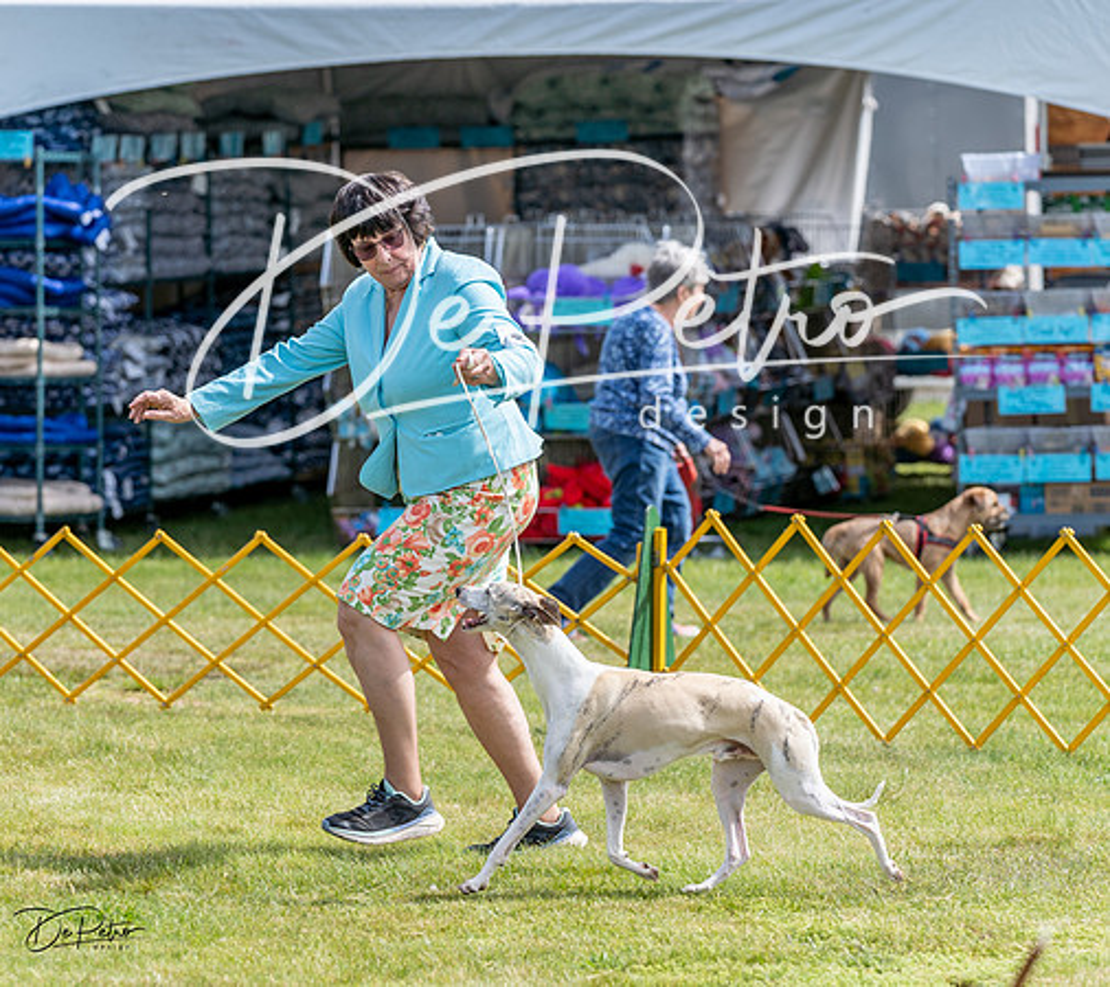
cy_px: 513
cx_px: 458
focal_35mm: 188
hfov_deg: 9.8
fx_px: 6451
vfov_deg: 8.8
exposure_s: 1/1000
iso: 100
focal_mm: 129
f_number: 3.5
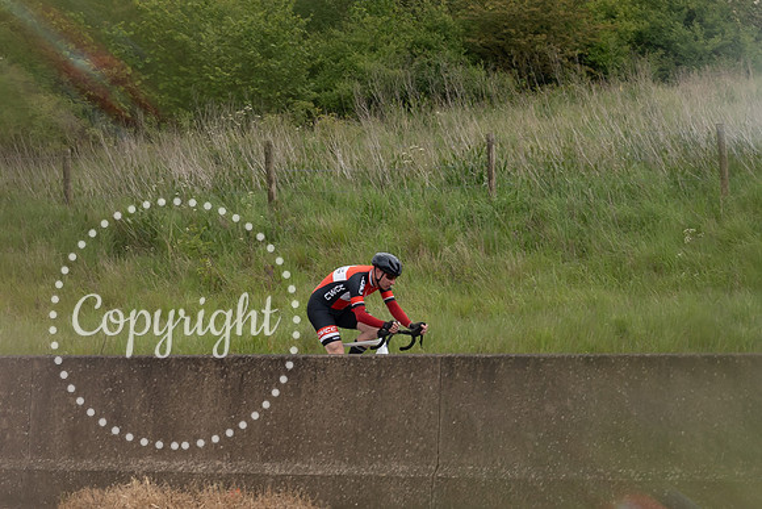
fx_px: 4449
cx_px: 349
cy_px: 308
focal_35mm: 210
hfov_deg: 9.8
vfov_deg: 6.5
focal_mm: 70
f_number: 4.5
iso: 250
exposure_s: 1/1000
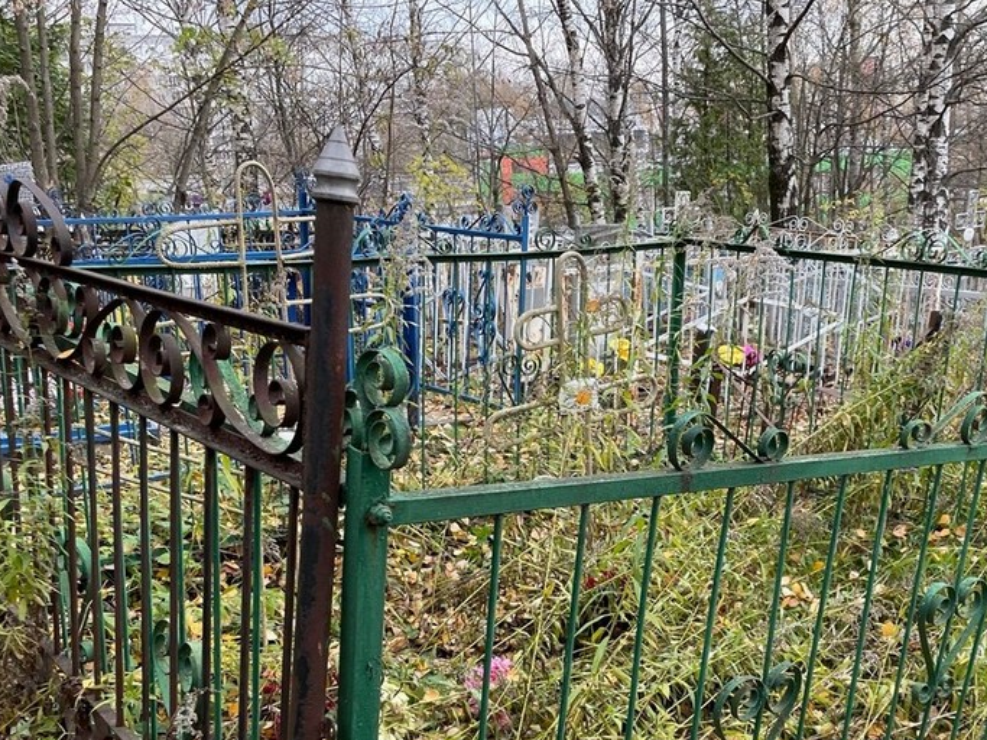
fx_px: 1112
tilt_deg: -16.2
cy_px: 530
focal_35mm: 39
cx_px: 619
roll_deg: +2.1
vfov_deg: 36.2
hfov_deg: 47.4
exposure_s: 1/121
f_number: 1.6
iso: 32
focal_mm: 4.2
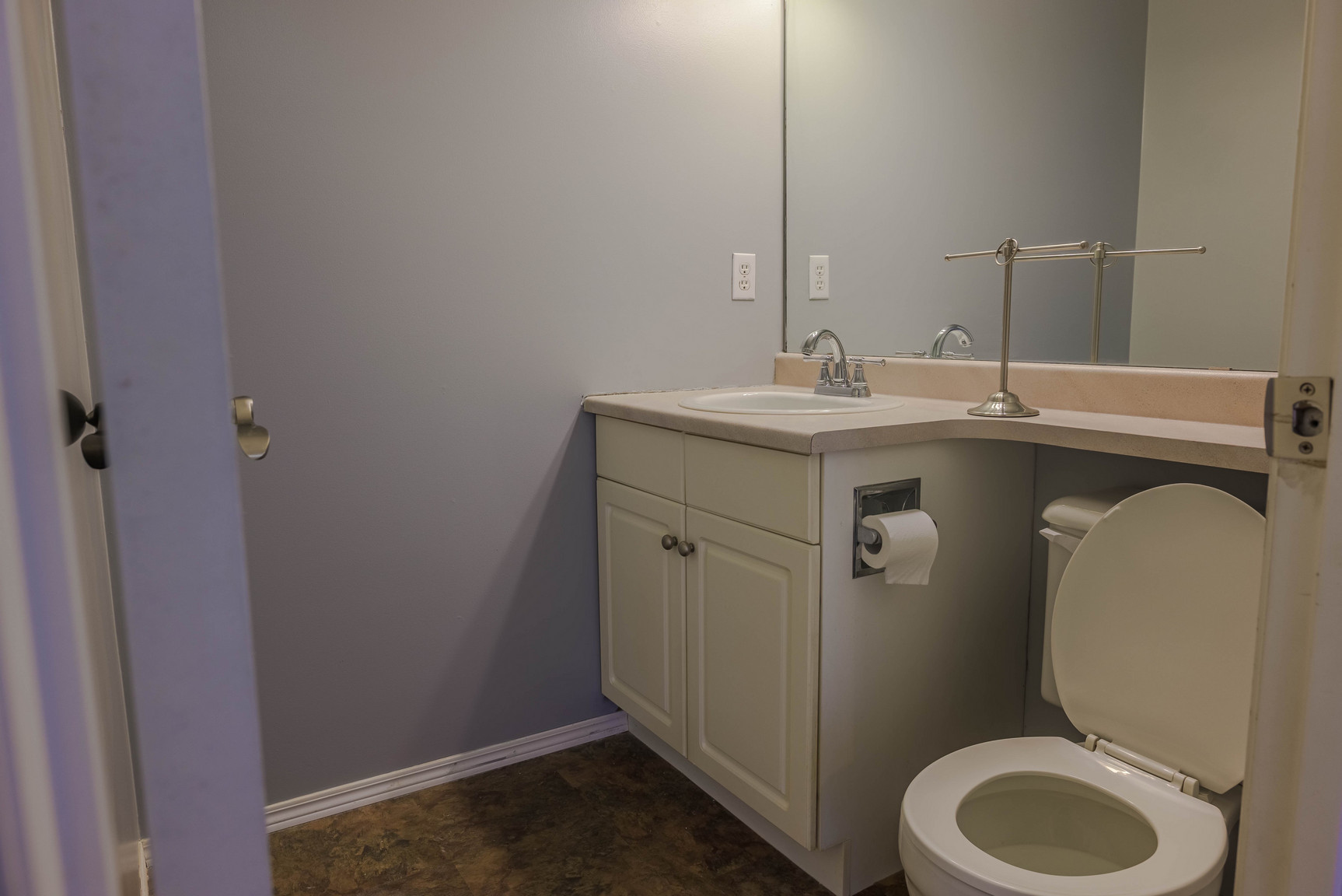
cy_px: 448
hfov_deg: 73.7
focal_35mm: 24
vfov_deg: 53.2
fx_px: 895
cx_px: 671
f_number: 8
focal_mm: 24
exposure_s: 1/320
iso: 320
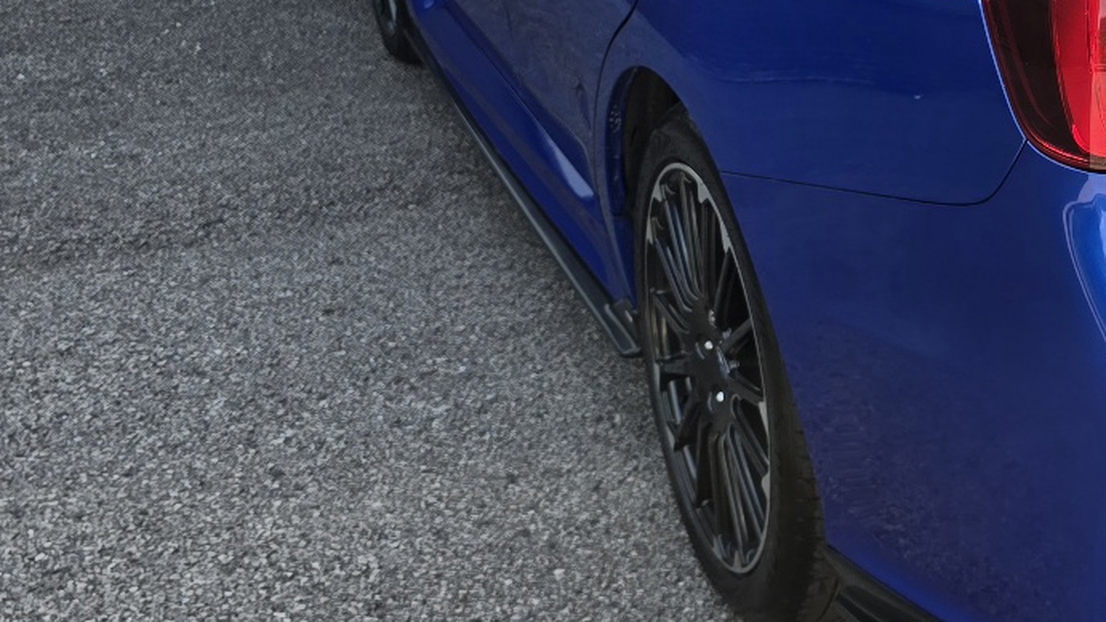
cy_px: 176
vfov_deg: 20.6
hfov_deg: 32.5
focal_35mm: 58
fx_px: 1701
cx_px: 1154
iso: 16
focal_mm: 6.3
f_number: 1.7
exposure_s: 1/182
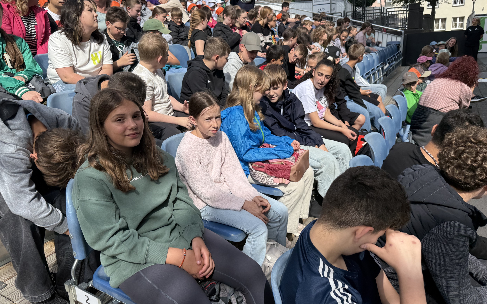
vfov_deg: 47.5
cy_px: 138
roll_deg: +2.8
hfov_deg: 70.4
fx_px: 345
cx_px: 241
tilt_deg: -14.1
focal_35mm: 26
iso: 80
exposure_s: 1/3425
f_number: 1.78
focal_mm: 6.76
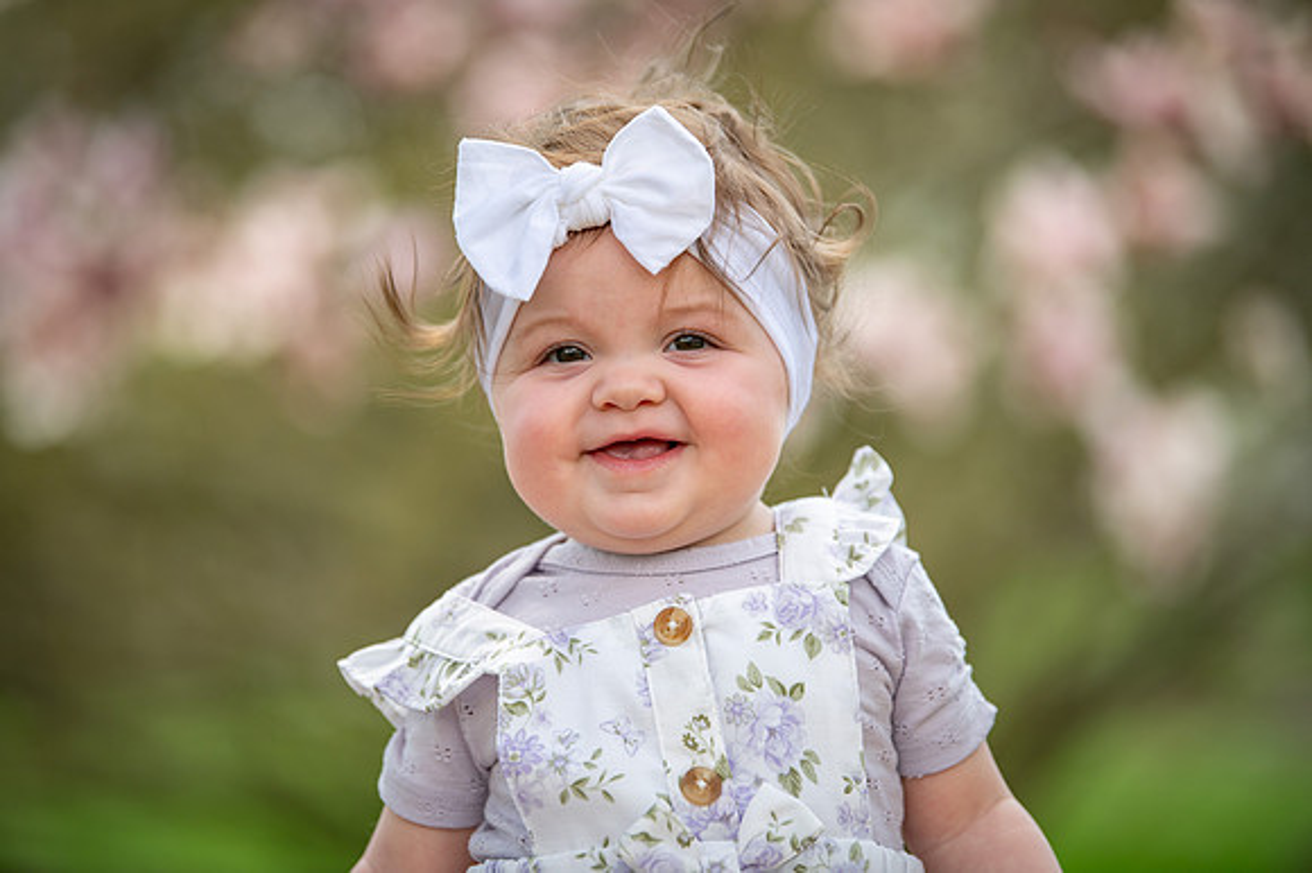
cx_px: 656
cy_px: 436
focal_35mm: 145
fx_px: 5281
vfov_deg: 9.5
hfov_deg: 14.2
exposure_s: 1/1250
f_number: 2.8
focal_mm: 145
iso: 320
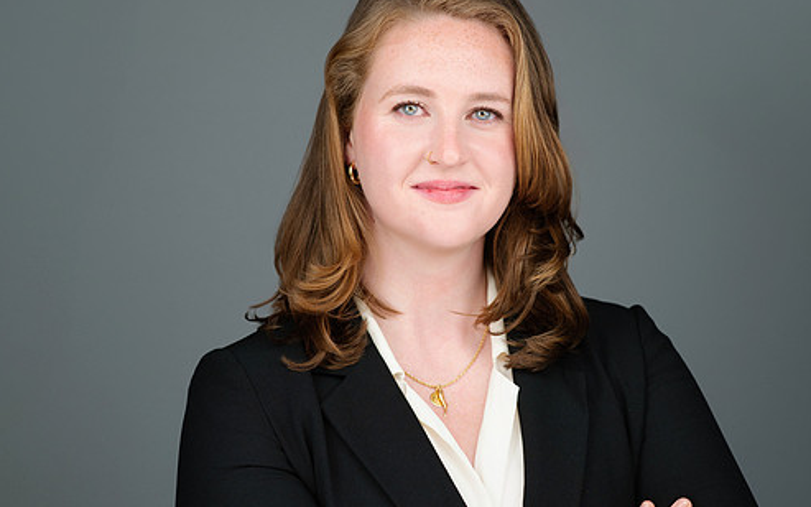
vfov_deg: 12.8
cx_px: 461
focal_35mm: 102
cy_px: 220
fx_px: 2254
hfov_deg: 20.4
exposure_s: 1/160
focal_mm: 85
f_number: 4
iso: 320
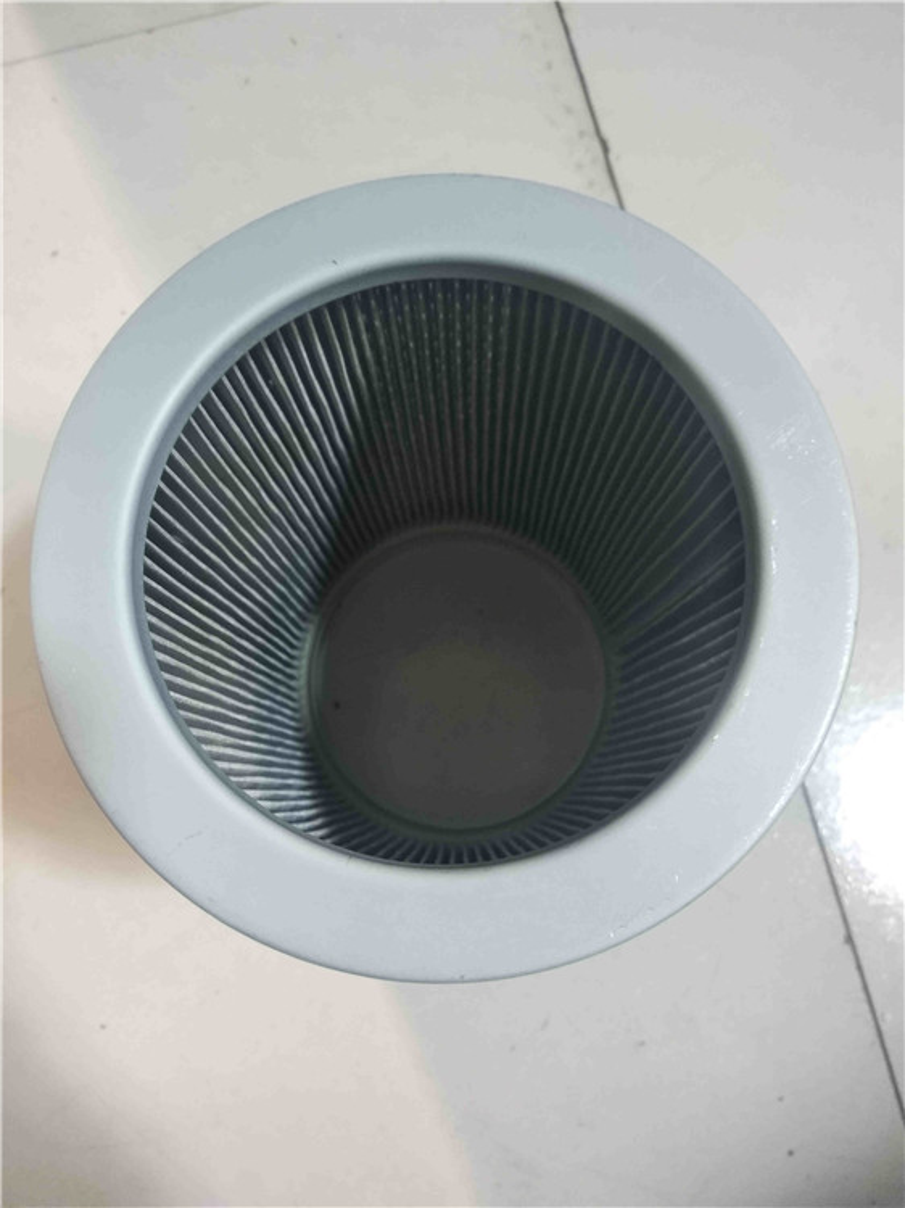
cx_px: 452
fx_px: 907
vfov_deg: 67.3
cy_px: 604
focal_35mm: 26
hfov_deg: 53.0
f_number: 2.2
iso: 1000
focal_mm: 3.81
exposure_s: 1/25
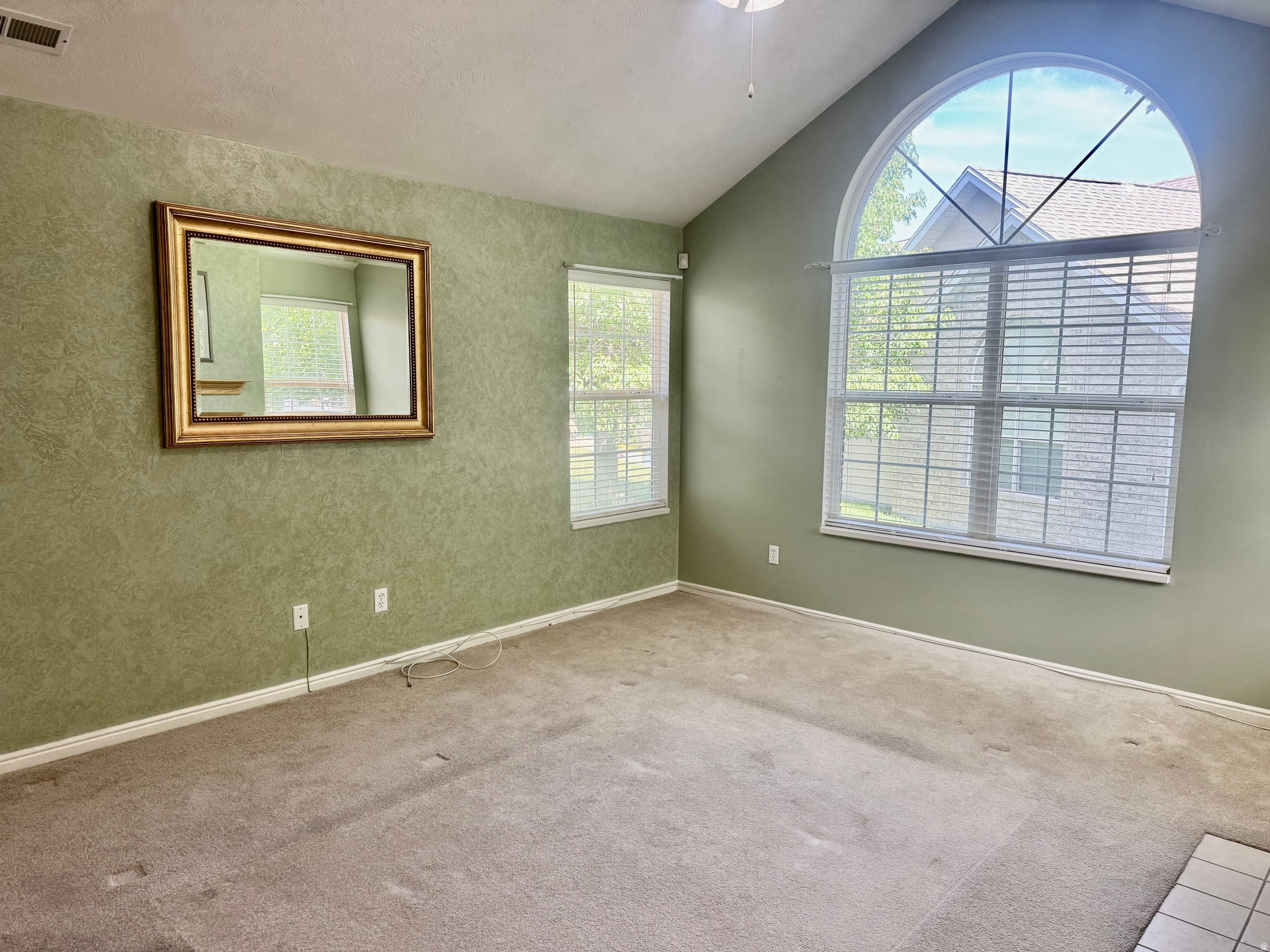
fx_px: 881
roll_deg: +0.1
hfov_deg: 71.6
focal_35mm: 24
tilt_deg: -6.9
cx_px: 635
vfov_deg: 56.8
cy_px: 476
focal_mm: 6.76
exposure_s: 1/120
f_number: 1.78
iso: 80
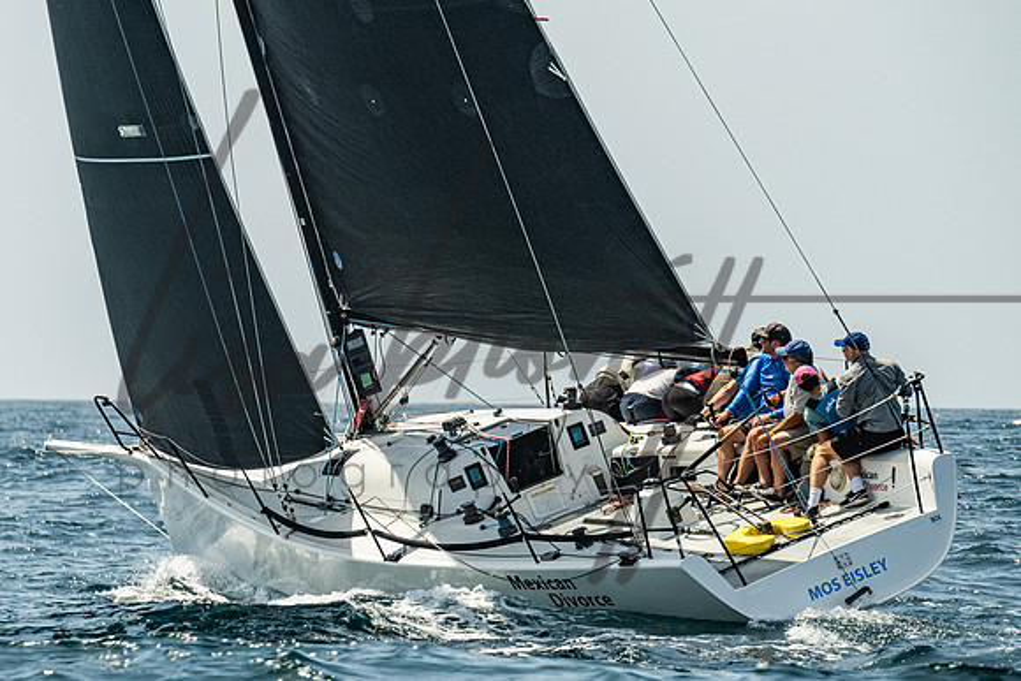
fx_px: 10120
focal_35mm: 357
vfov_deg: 3.9
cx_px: 443
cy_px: 291
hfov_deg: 5.8
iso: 320
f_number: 6.3
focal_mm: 200
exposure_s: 1/1250
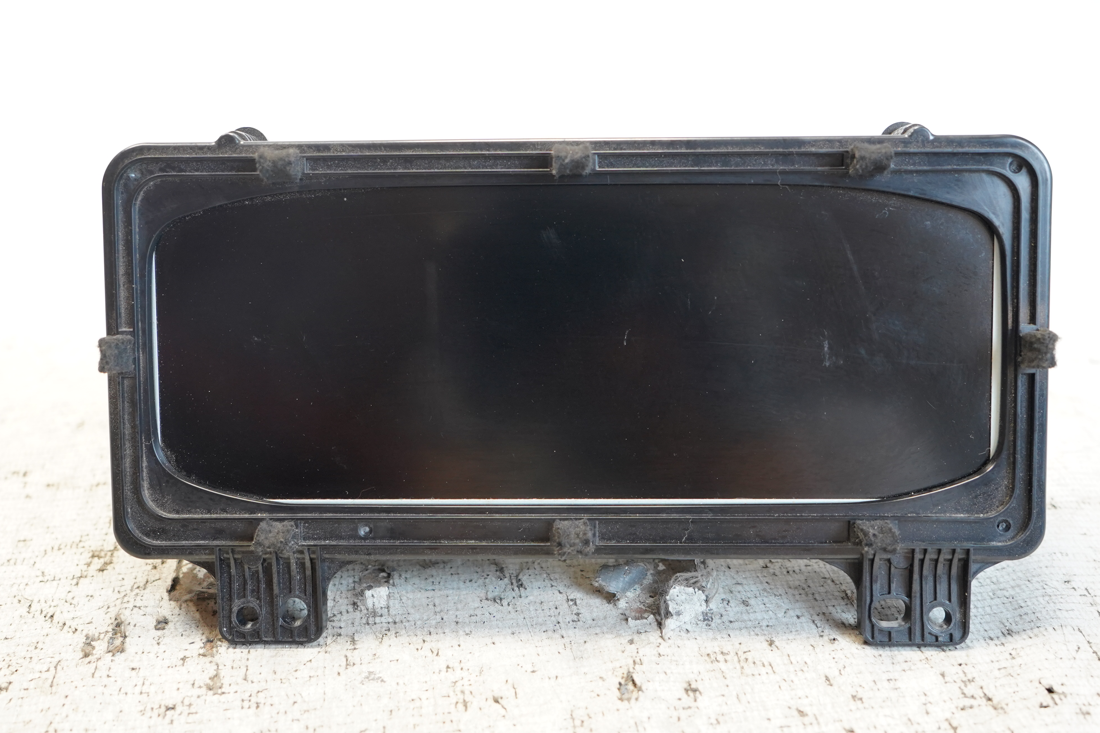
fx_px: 1222
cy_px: 366
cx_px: 550
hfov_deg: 48.5
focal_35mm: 40
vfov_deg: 33.4
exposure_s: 1/60
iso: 1000
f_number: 4
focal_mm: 27
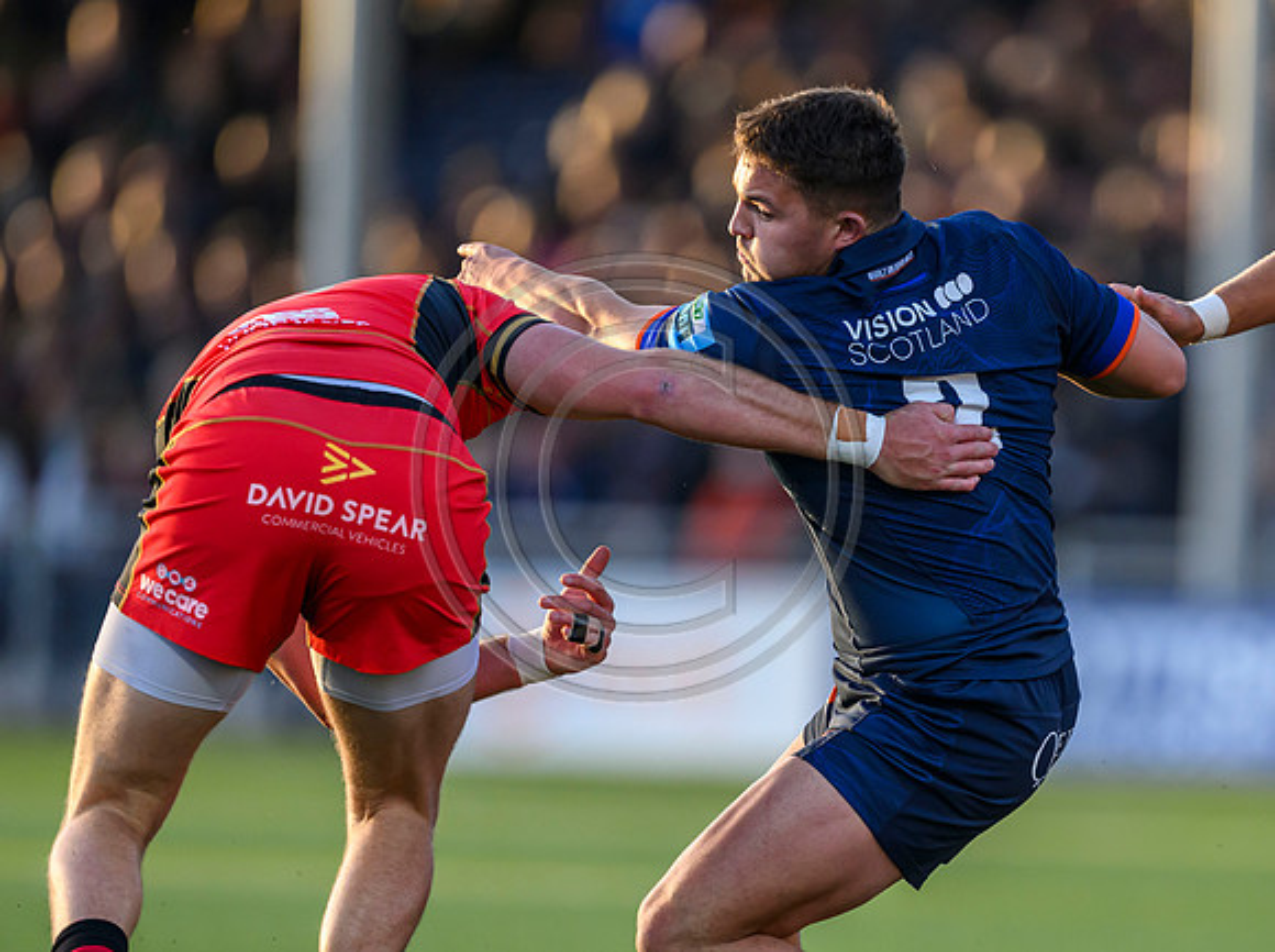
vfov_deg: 2.2
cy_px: 660
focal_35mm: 680
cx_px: 905
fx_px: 25022
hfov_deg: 2.9
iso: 1600
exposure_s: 1/2000
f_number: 3.2
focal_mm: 400
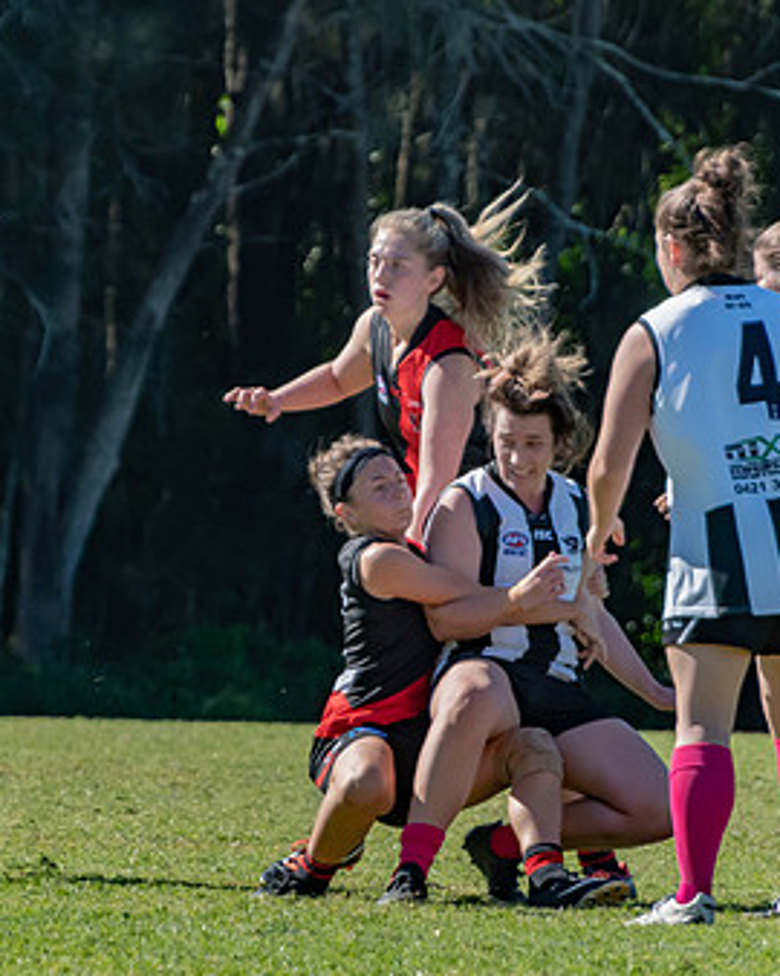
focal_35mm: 739
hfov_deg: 2.1
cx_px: 376
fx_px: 21344
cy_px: 572
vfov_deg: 2.6
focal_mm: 270
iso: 800
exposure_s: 1/2500
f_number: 6.3
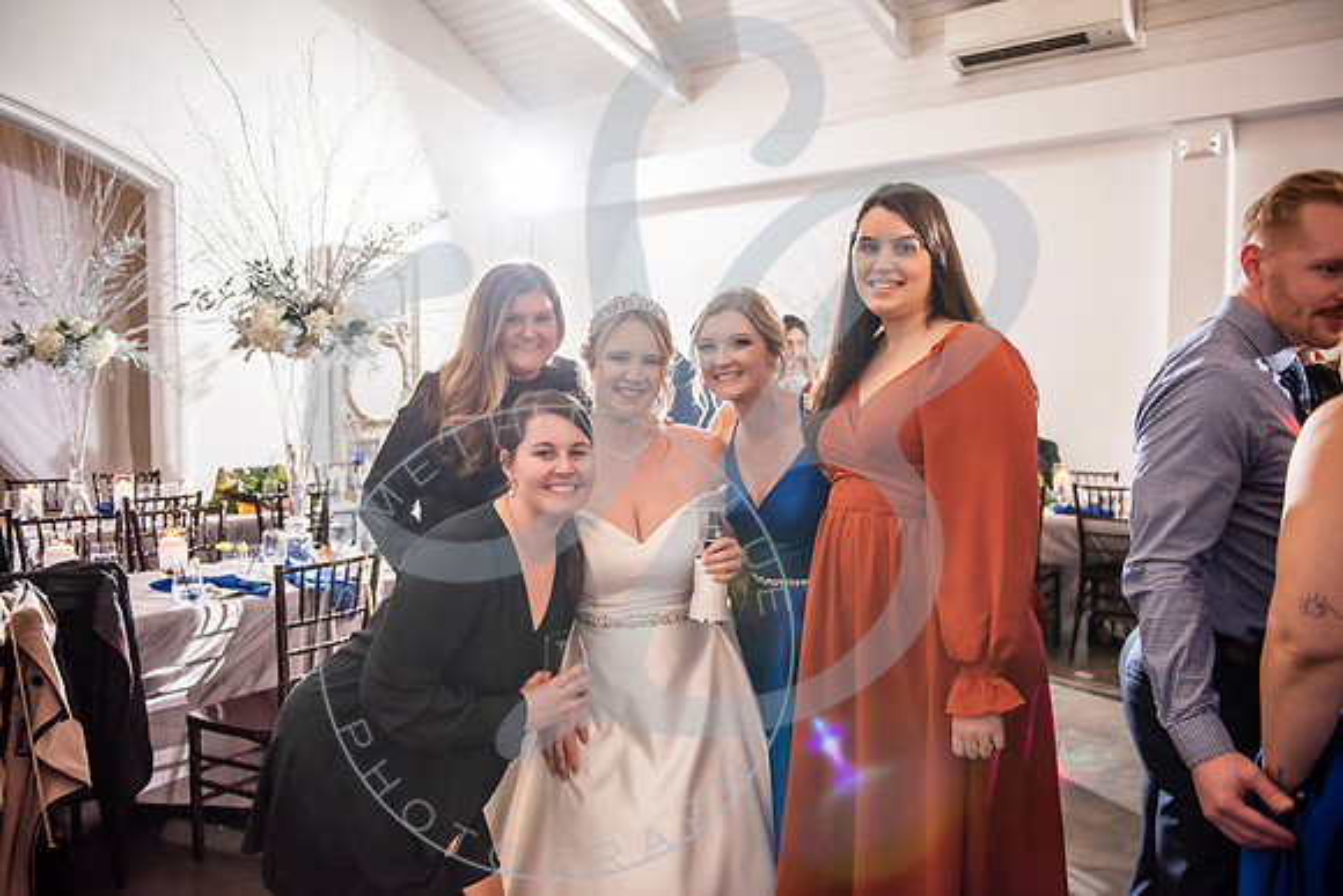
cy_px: 448
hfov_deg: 63.6
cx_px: 672
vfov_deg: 45.0
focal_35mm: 29
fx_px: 1082
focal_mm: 29
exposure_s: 1/125
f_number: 2.8
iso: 1000
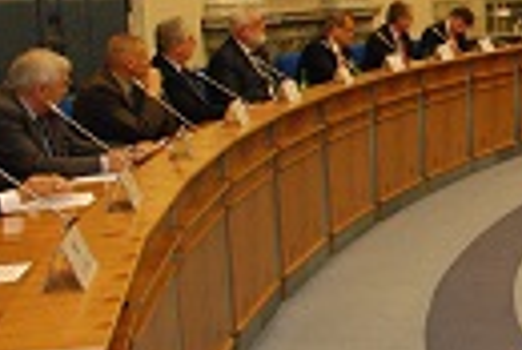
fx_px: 1161
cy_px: 129
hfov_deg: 22.3
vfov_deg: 17.1
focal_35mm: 80
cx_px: 703
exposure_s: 1/60
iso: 1600
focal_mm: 18
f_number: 5.6
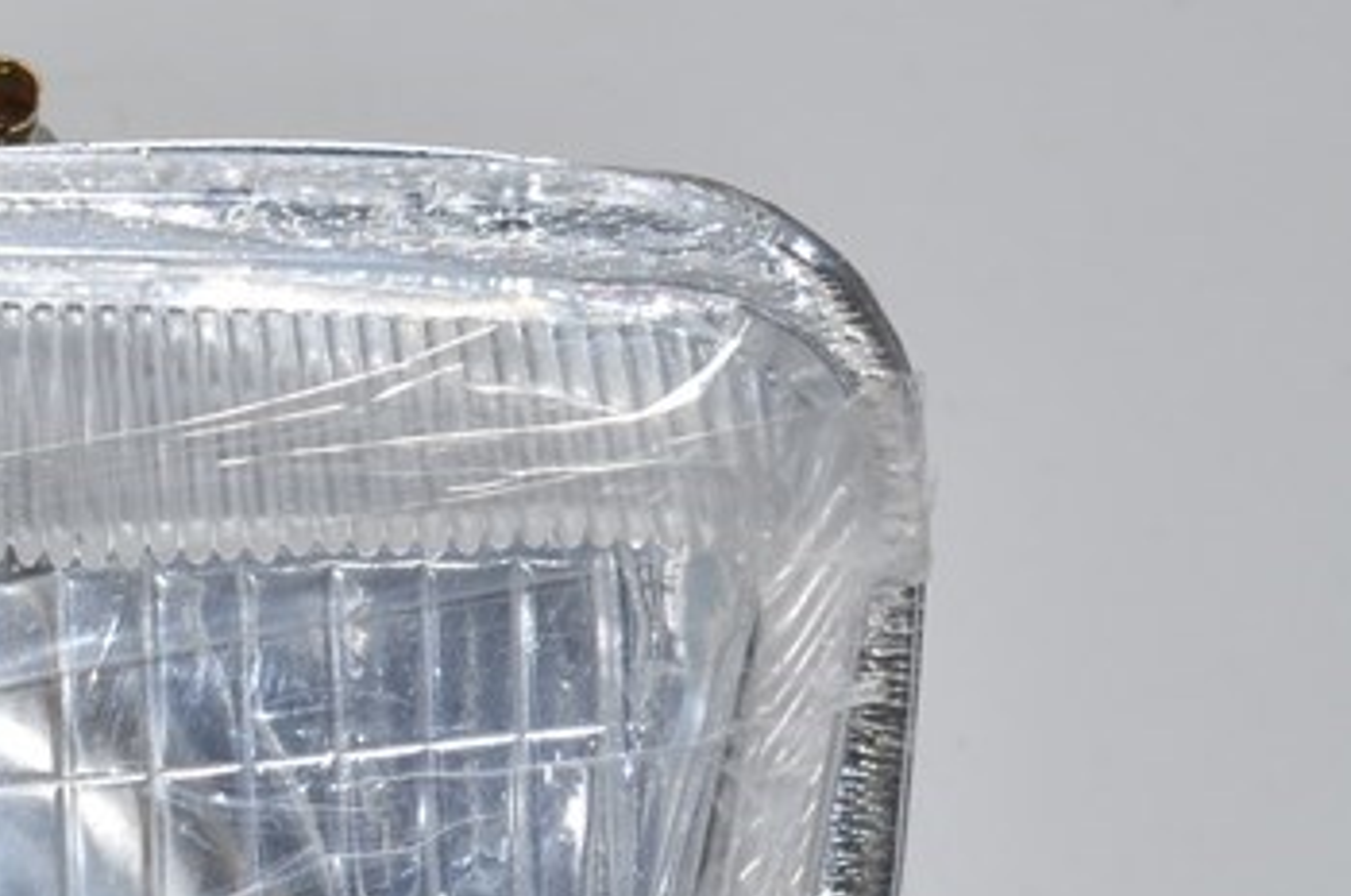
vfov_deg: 5.1
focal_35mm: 267
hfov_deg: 7.6
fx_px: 9987
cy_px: 1190
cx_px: -811
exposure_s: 1/100
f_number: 16
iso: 160
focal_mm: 55
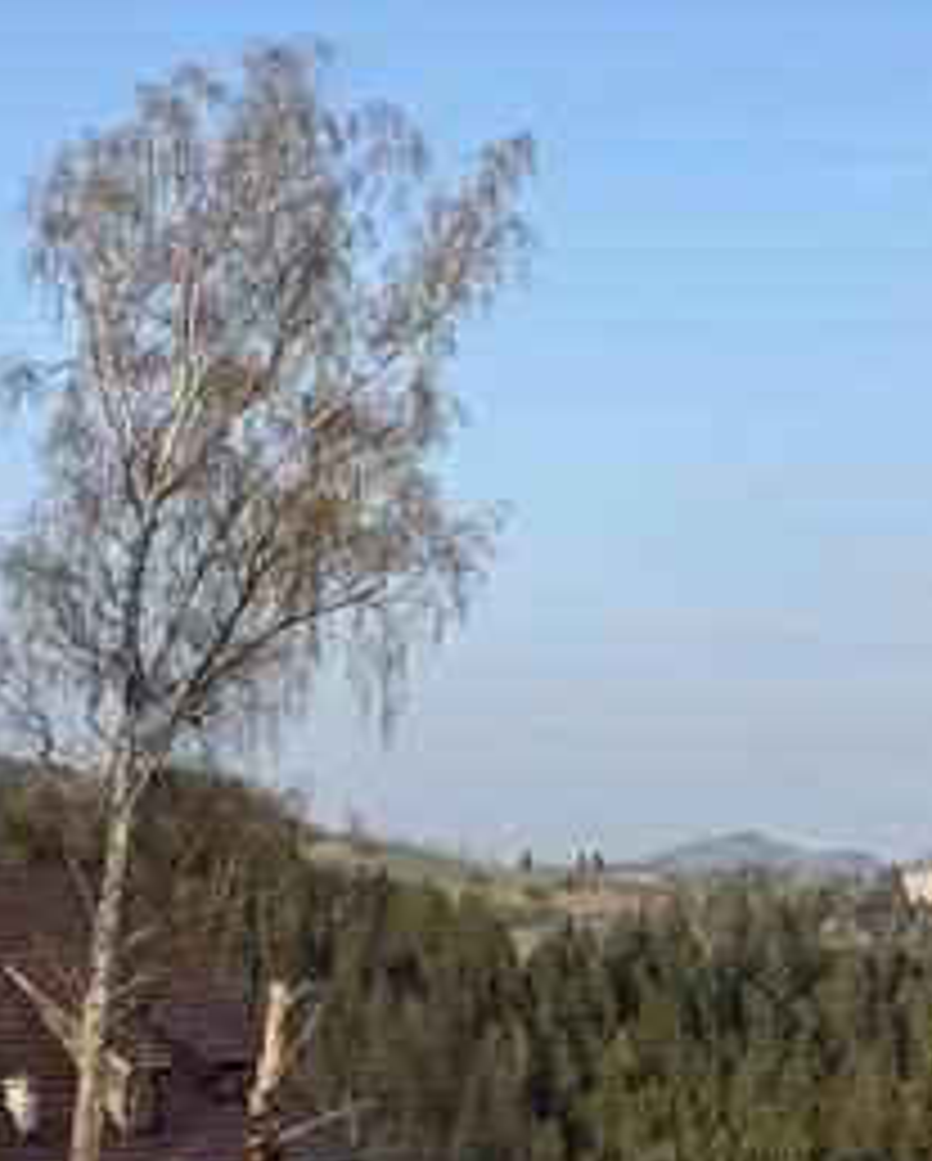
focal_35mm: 87
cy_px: 608
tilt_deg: +5.9
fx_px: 2994
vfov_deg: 22.0
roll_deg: -1.2
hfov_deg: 17.2
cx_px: -45
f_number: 1.78
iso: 80
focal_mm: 6.76
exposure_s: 1/2331
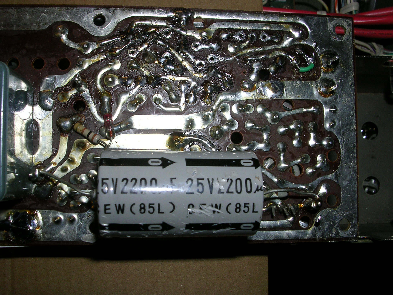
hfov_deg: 49.0
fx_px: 431
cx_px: 196
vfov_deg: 37.7
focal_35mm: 38
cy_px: 148
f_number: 5.6
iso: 50
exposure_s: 1/60.1
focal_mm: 5.8
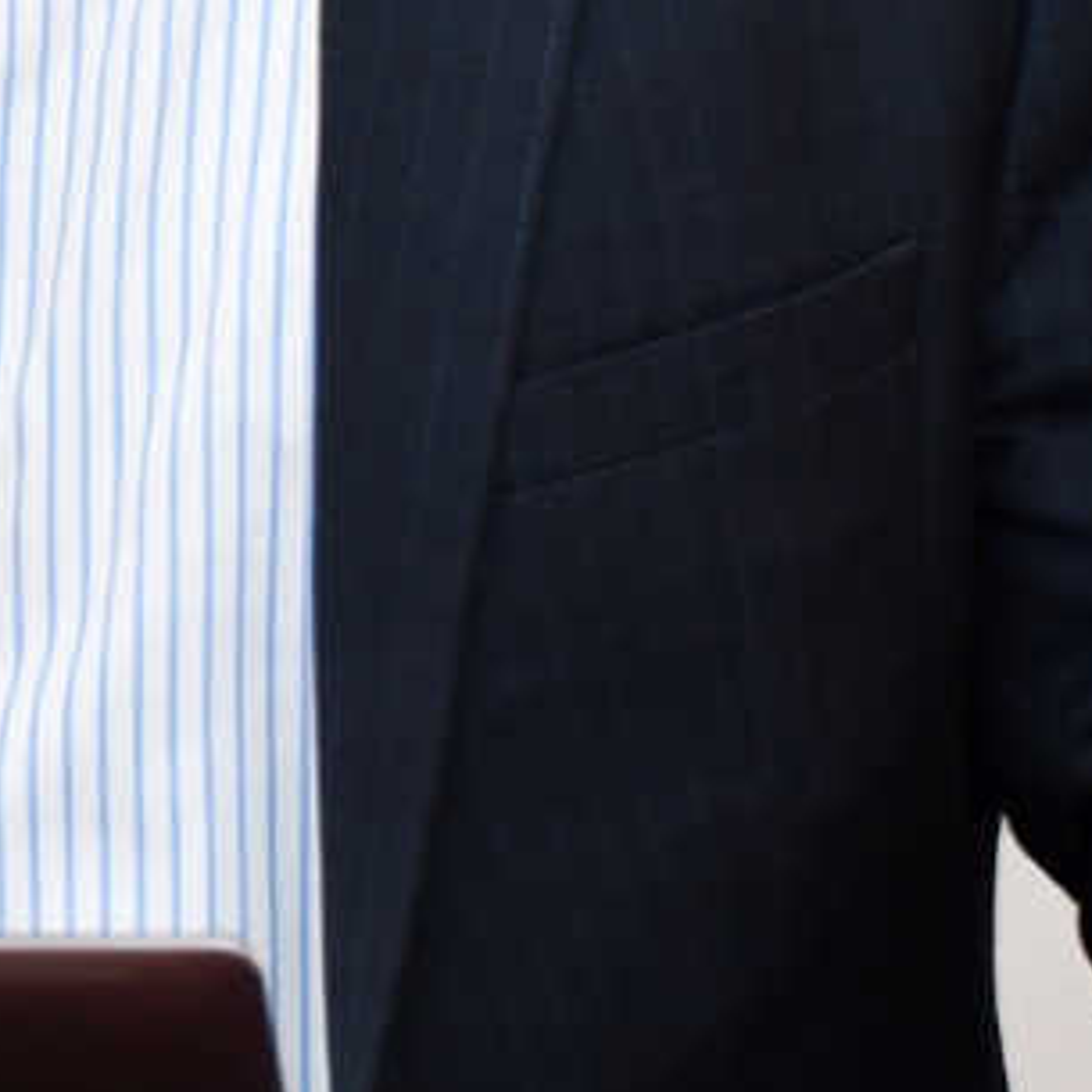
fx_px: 11457
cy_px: -217
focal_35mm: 321
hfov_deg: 5.4
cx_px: -258
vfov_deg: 5.4
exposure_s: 1/60
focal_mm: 48
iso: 720
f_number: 4.5
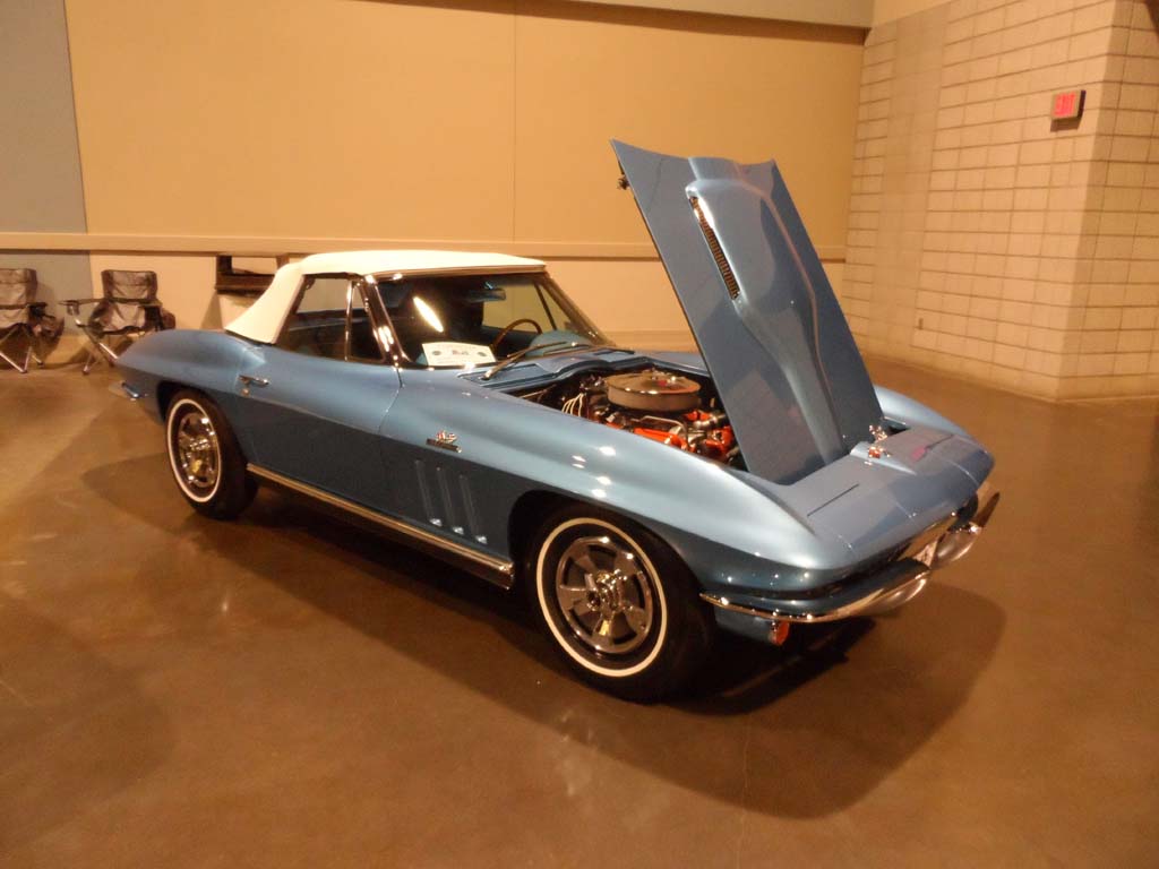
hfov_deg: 71.6
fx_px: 804
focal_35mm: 24
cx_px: 580
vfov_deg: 56.8
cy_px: 434
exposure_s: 1/30
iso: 480
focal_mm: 4
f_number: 3.2
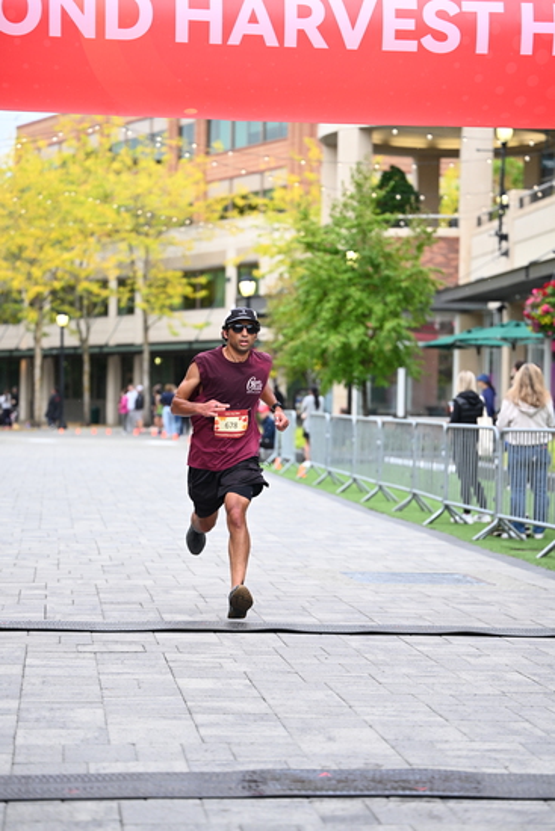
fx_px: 1964
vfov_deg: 23.9
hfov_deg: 16.1
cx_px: 278
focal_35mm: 85
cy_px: 416
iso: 1250
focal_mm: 85
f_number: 2.8
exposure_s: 1/1250
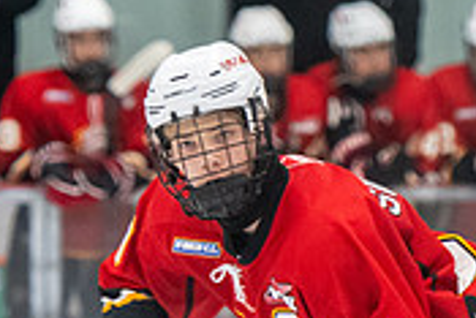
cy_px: 479
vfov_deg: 2.5
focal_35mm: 561
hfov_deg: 3.7
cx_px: 360
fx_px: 7424
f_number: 2.8
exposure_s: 1/800
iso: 3200
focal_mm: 120
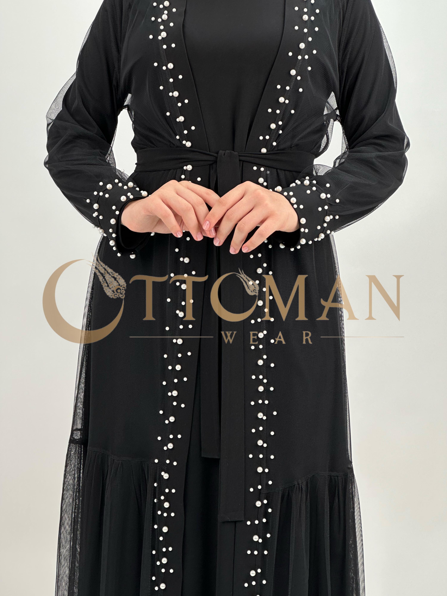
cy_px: 298
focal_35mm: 77
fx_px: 1326
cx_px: 224
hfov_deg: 19.1
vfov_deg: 25.3
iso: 32
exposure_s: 1/100
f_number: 2.8
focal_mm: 9
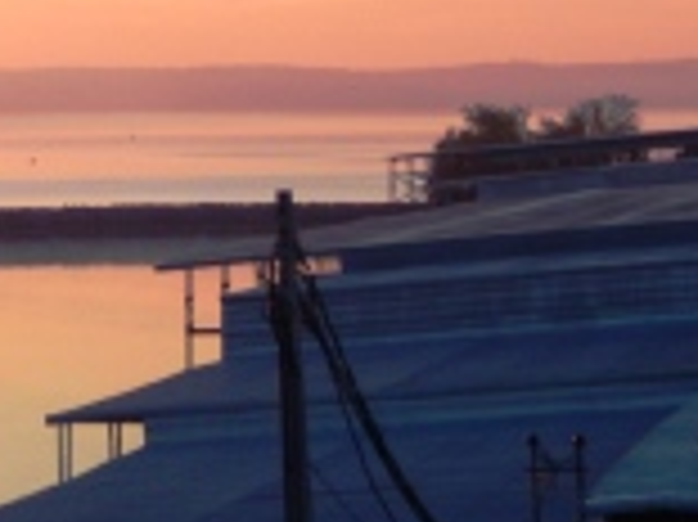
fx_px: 4957
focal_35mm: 246
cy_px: 27
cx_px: -5
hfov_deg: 8.0
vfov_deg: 6.0
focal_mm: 15.3
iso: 125
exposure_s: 1/400
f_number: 4.3
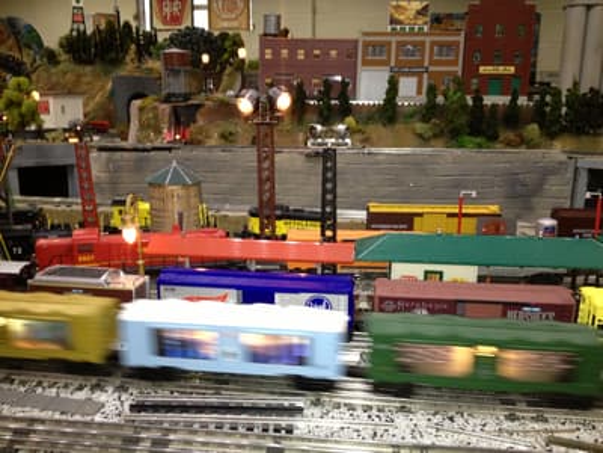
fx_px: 610
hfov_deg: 52.6
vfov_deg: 40.7
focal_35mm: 35
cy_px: 226
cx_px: 302
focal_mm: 4.28
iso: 160
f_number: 2.4
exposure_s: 1/20
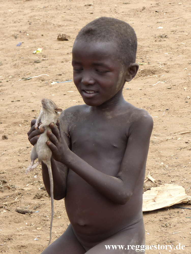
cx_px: 96
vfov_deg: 14.8
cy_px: 127
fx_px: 978
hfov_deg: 11.2
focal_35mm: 133
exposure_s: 1/400
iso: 100
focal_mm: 23.9
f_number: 4
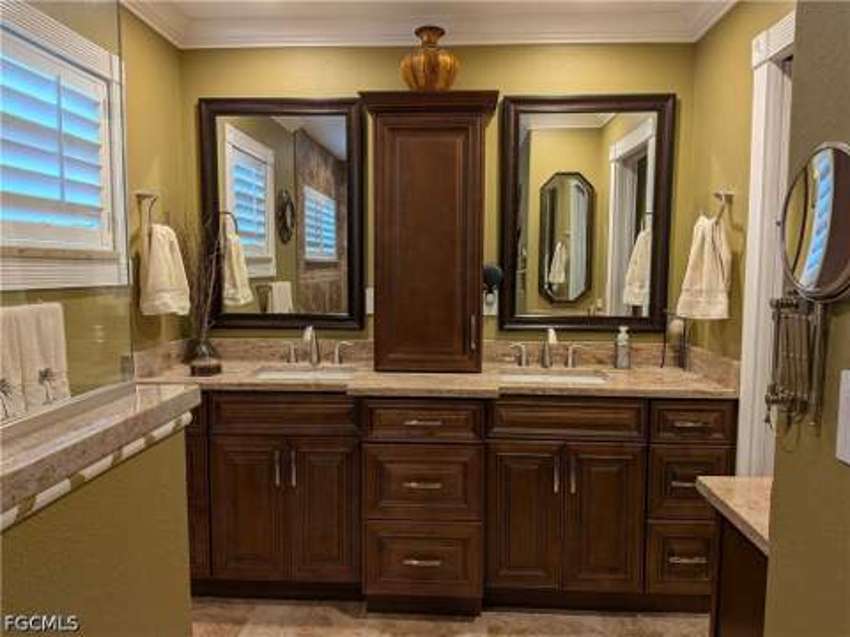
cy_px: 318
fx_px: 589
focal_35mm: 24
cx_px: 425
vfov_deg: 56.8
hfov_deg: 71.6
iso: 28
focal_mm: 4.53
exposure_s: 1/131
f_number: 1.7
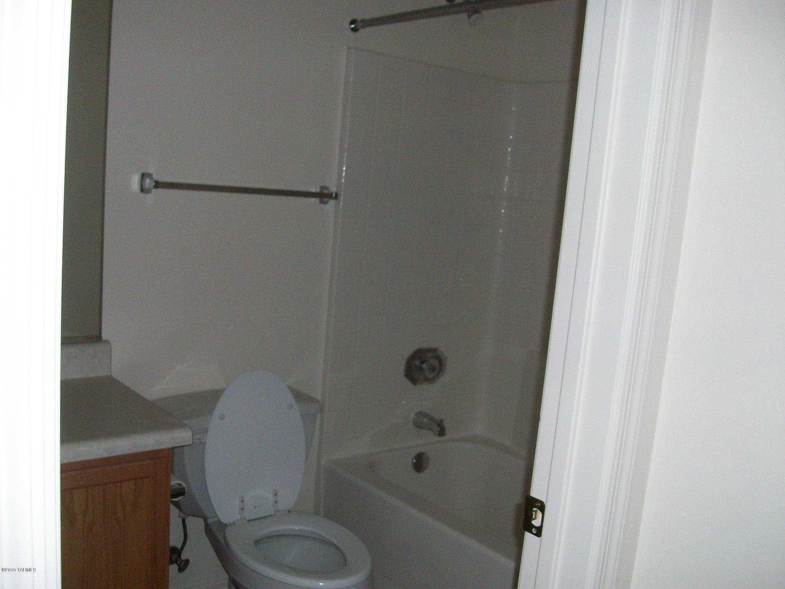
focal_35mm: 34
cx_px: 392
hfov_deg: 54.0
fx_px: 771
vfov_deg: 41.8
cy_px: 294
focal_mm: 5.7
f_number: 2.8
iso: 160
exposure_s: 1/60
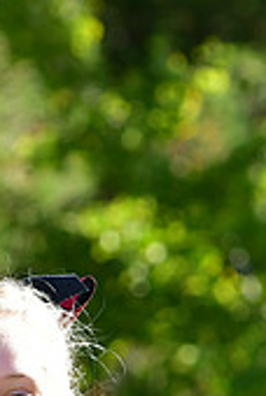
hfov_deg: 2.5
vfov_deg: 3.7
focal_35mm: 562
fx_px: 6203
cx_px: 13
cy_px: 480
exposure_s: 1/800
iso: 400
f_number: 4.5
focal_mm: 110
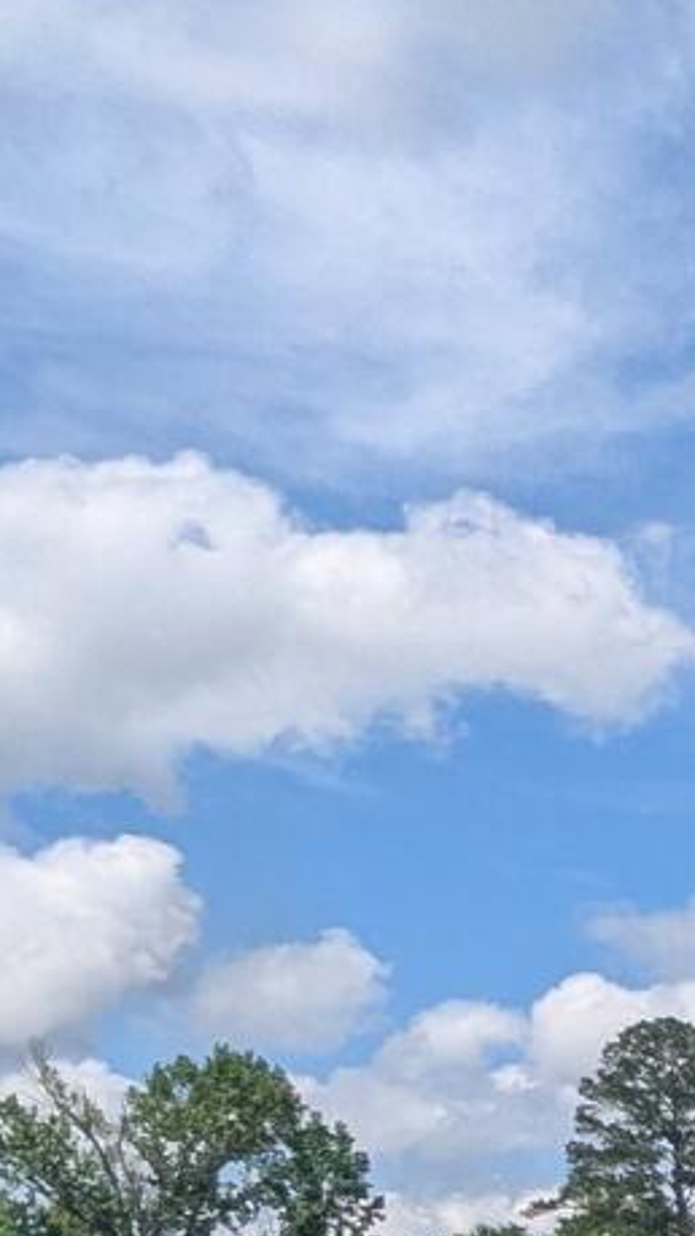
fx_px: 2491
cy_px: 1508
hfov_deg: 12.1
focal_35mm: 76
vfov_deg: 25.0
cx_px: 1756
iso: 49
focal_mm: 2.35
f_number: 2.2
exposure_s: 1/1976
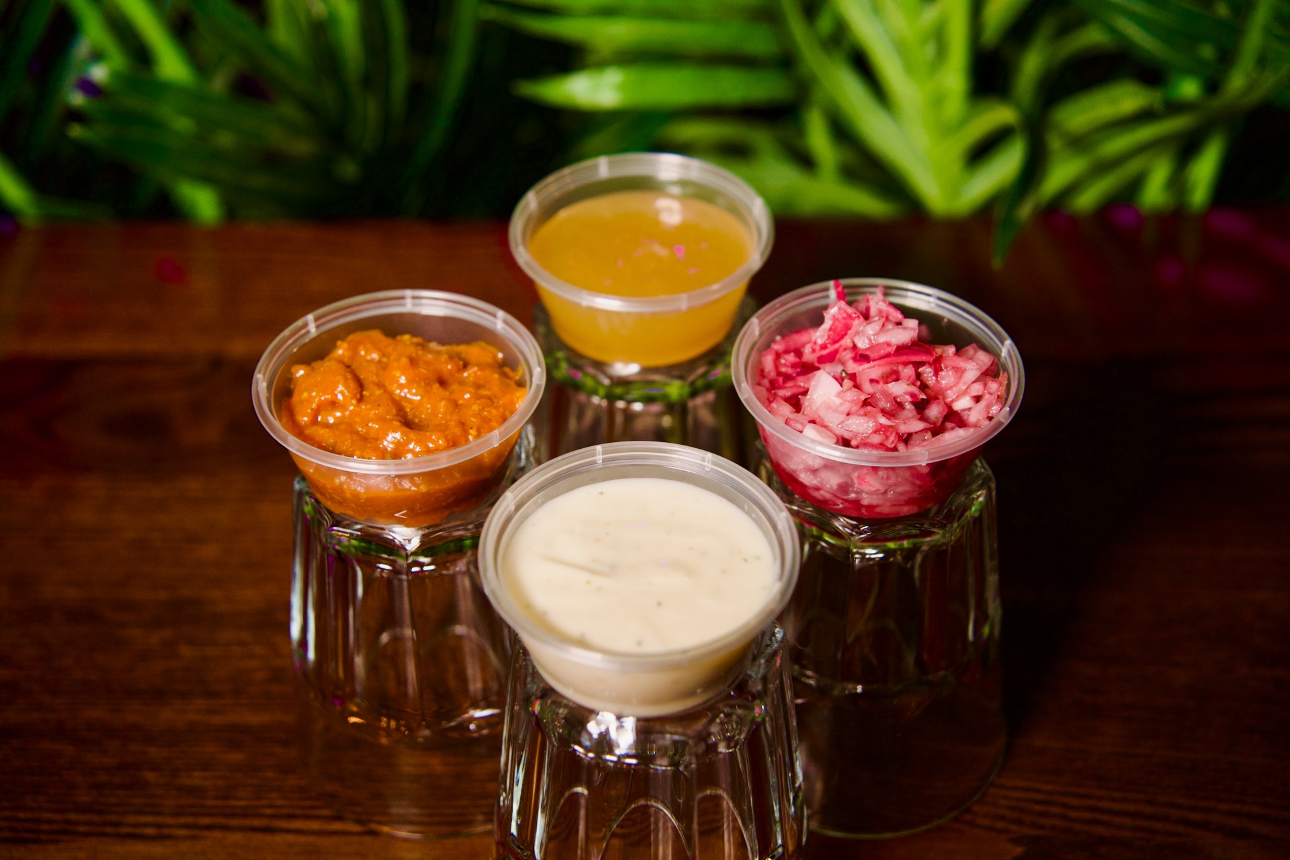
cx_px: 645
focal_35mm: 55
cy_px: 430
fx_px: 1971
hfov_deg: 36.2
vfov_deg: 24.6
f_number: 4
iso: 2000
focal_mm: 55
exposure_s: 1/250
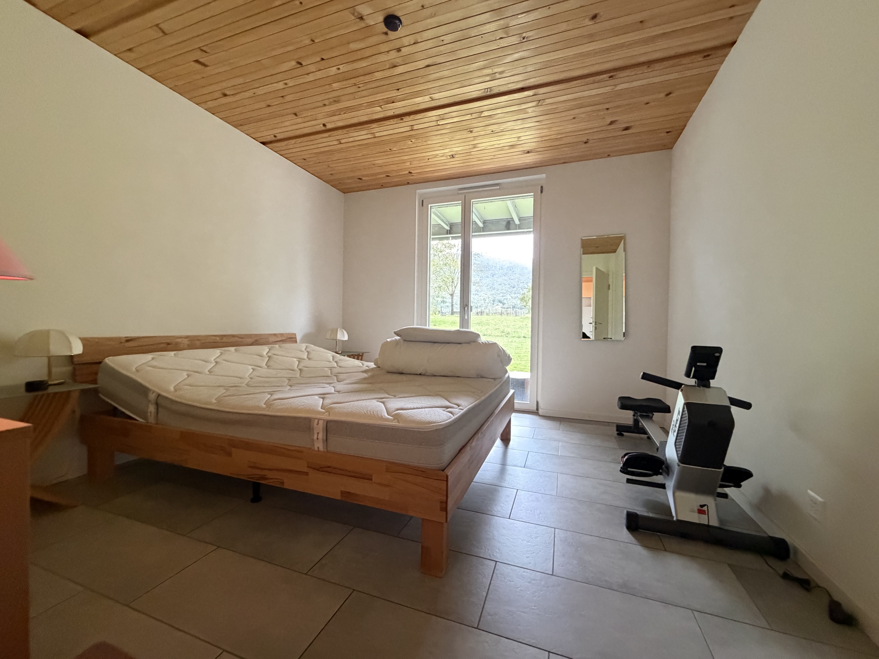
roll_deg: -0.4
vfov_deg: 85.7
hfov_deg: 102.1
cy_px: 330
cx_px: 440
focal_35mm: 14
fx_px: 356
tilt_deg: -1.1
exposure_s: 1/50
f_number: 2.2
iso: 500
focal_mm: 2.22
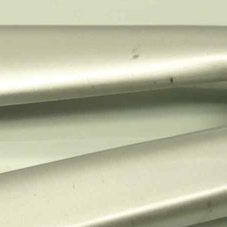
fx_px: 920
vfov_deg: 14.0
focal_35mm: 124
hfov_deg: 13.7
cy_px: 168
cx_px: -38
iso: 80
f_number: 3.3
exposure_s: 1/20
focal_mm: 4.1
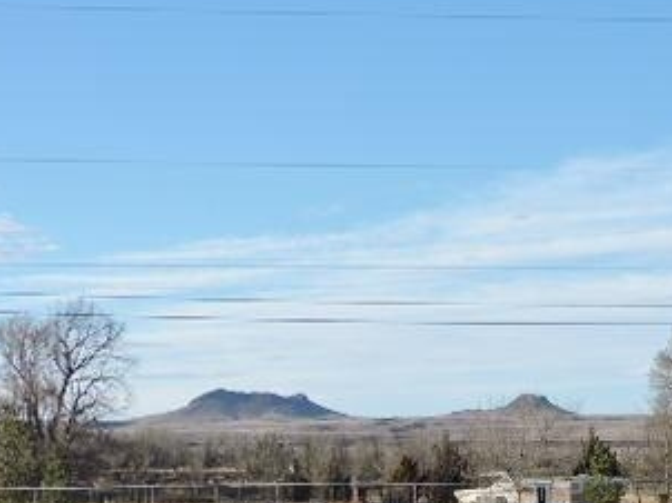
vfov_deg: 13.7
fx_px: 2056
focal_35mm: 106
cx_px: 683
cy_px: 501
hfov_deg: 18.1
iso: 100
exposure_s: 1/640
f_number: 3.6
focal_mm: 8.9
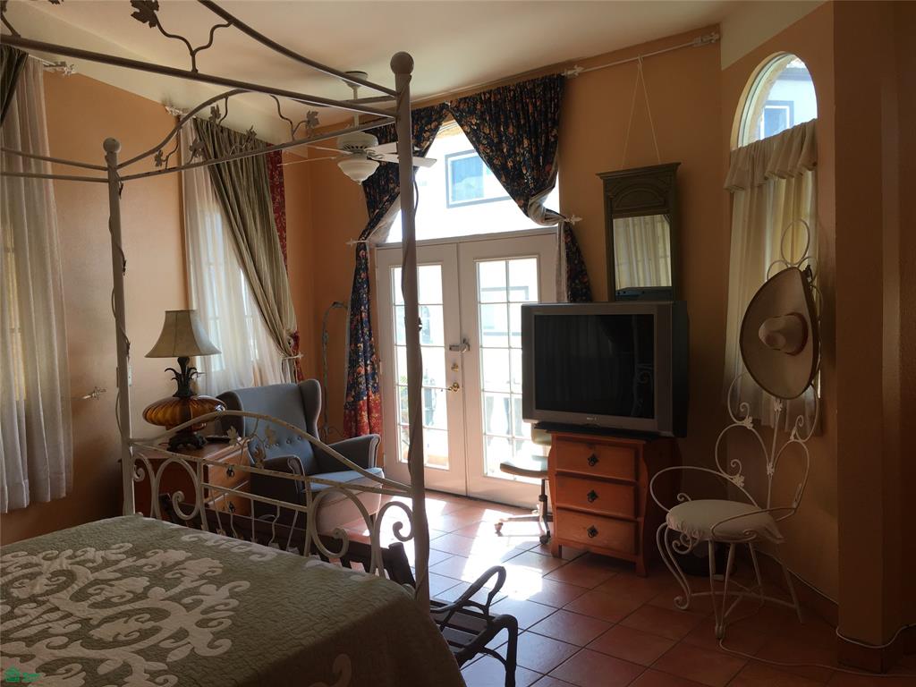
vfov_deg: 48.2
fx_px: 767
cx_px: 458
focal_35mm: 29
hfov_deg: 61.7
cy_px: 344
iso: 25
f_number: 2.2
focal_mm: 4.15
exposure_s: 1/120
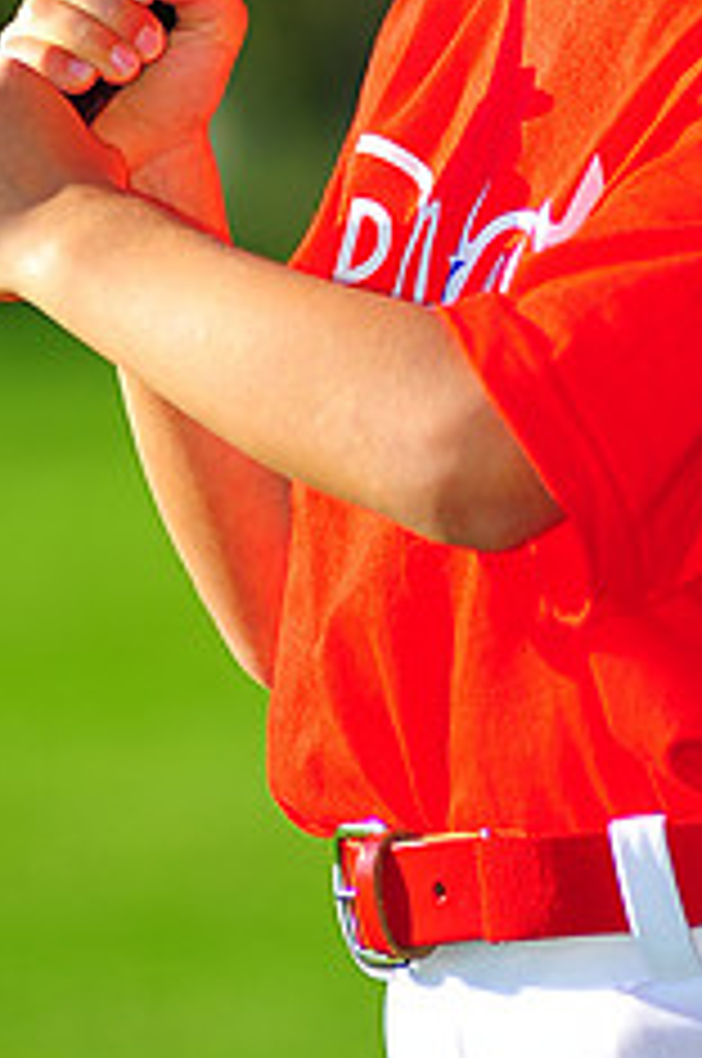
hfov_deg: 3.1
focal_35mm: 444
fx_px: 13024
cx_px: 580
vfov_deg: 4.6
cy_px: -167
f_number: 4
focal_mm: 180
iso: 200
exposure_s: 1/1250
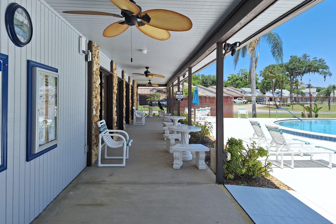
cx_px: 168
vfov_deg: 53.0
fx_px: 224
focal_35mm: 24
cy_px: 99
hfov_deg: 73.7
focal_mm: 5.54
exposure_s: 1/2755
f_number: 1.8
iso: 40
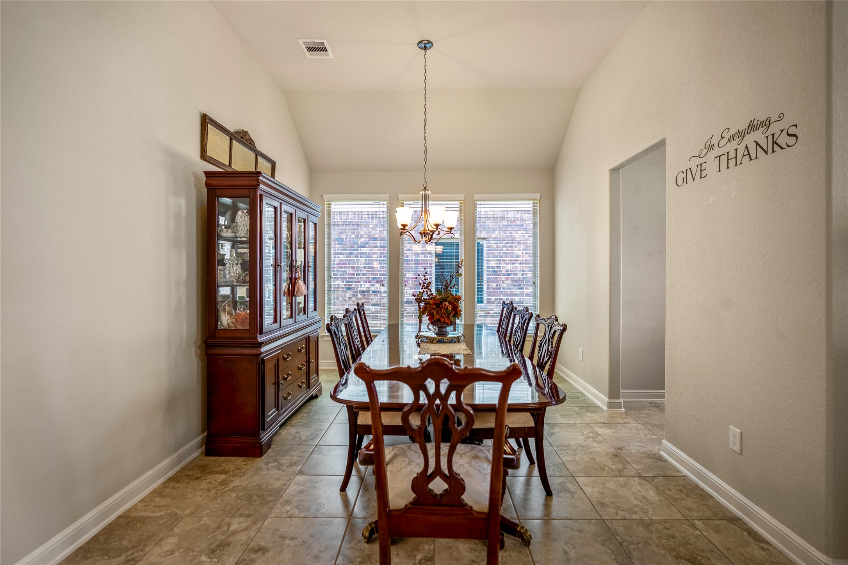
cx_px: 424
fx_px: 377
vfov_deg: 73.7
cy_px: 282
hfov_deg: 96.7
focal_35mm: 16
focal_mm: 16
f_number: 2.8
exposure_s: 1/320
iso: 250
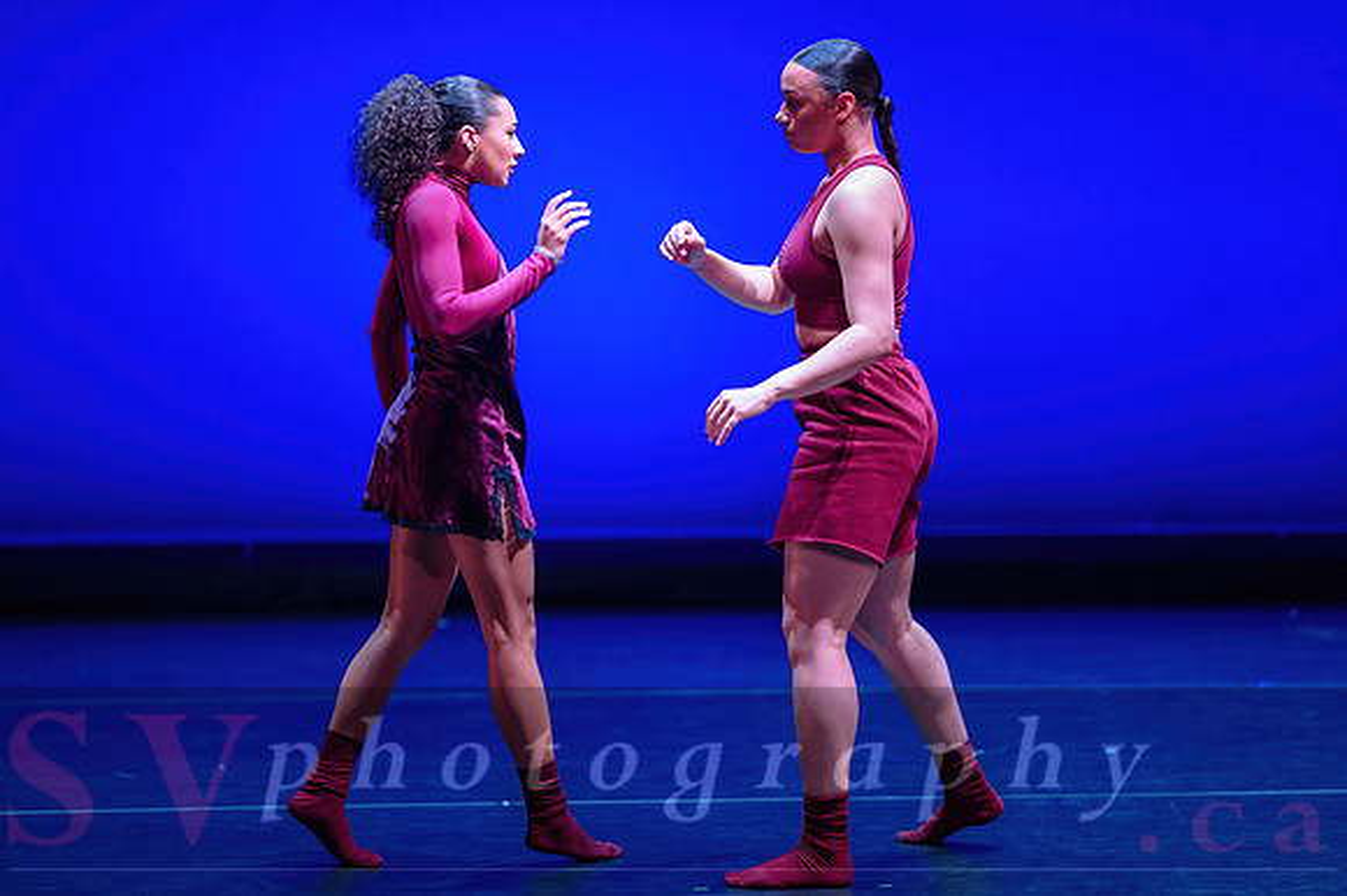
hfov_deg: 17.6
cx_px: 647
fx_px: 4353
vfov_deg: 11.8
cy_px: 422
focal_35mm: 116
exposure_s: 1/250
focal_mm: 105
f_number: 1.4
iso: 1250
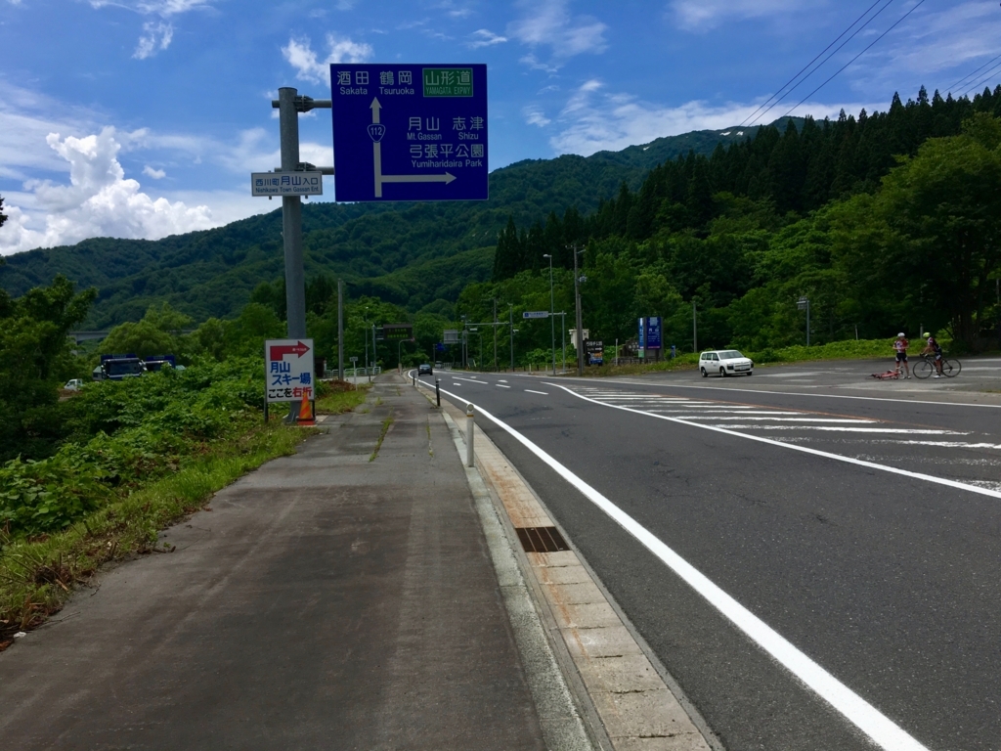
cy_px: 376
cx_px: 500
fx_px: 839
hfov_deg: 61.7
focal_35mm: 29
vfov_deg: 48.2
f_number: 2.2
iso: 25
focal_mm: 4.15
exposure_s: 1/1876
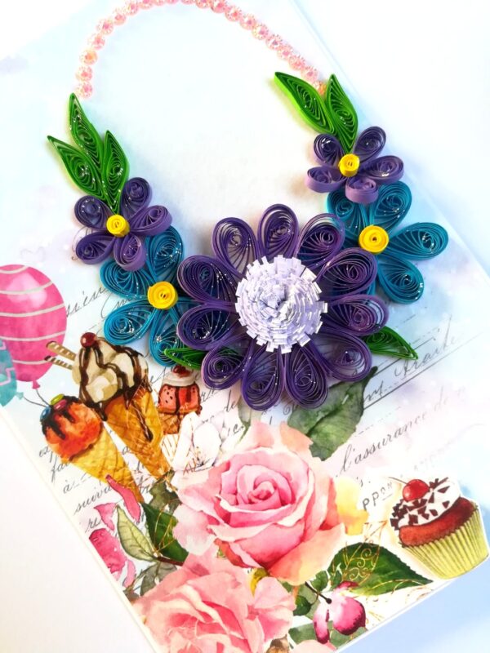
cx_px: 245
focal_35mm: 26
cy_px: 326
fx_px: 491
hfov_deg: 53.1
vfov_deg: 67.3
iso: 125
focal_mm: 3.83
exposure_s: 1/33.3
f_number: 2.2
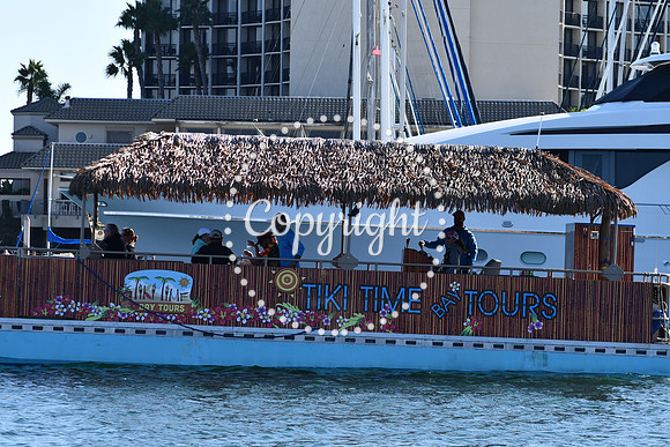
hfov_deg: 13.1
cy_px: 224
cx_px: 335
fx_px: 2922
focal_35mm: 157
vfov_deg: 8.7
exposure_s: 1/500
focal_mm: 105
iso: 200
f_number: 7.1
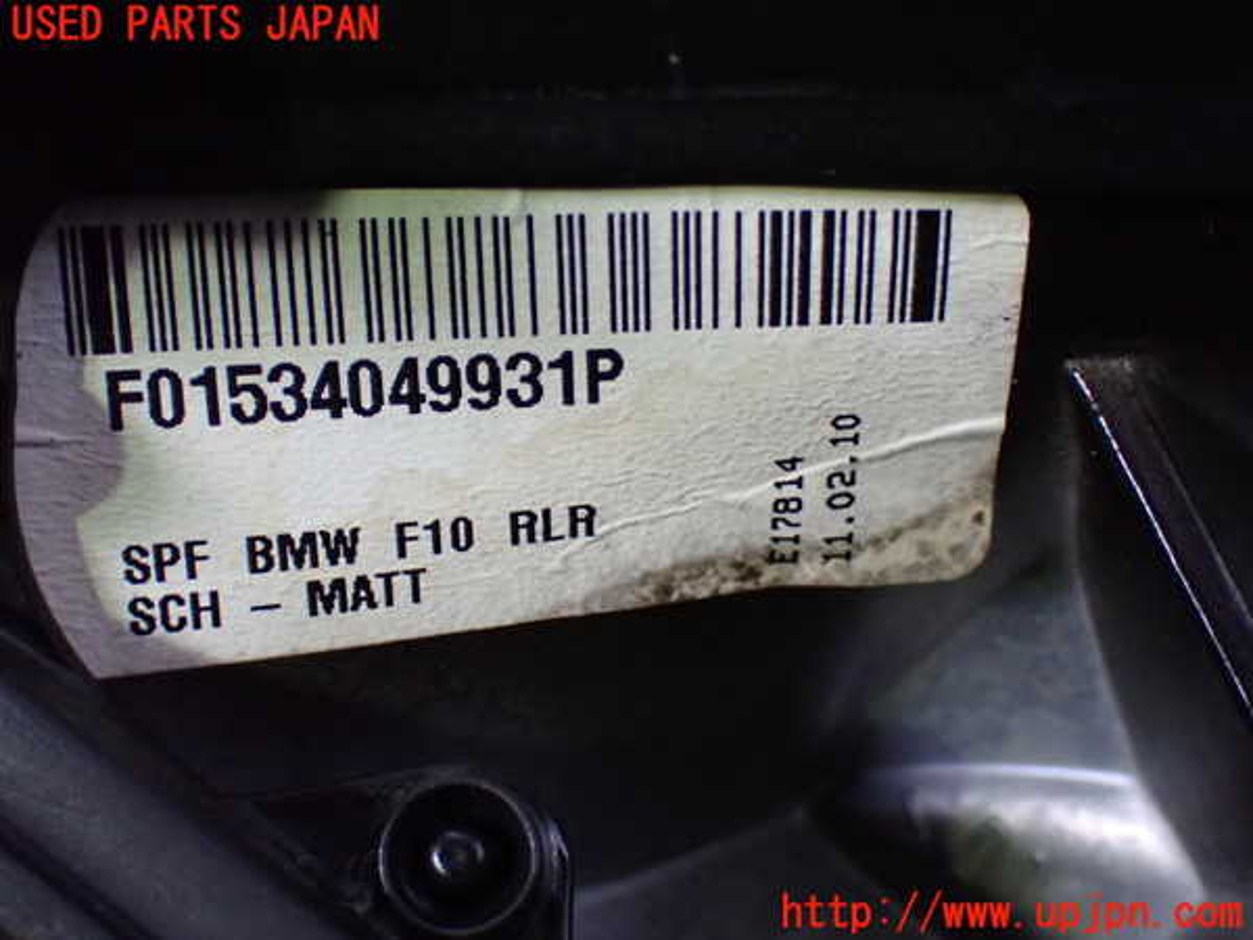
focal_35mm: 62
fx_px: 2244
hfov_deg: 31.2
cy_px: 470
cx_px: 626
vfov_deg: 23.7
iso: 1250
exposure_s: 1/60
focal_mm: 11.09
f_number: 3.6
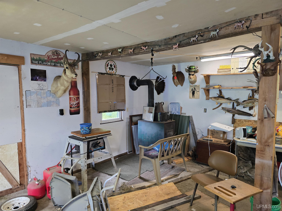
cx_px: 141
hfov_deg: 73.9
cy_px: 106
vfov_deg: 58.9
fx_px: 187
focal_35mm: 23
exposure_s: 1/120
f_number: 1.7
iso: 400
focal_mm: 6.3
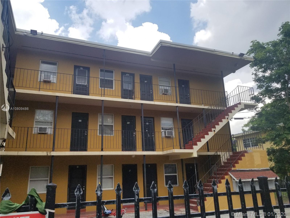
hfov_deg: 67.3
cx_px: 145
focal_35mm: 26
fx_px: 218
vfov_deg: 53.1
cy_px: 109
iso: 50
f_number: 1.7
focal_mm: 4.25
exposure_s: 1/2457
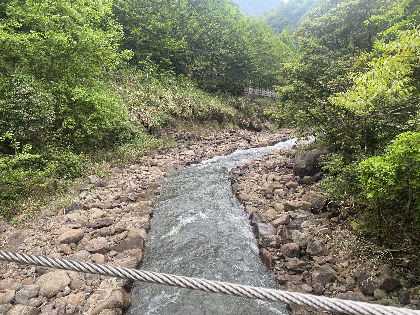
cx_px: 210
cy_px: 158
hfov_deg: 67.3
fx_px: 315
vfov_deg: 53.1
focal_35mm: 26
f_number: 1.8
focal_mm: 4.25
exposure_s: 1/139
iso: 32
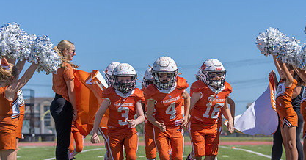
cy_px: 111
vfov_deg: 9.4
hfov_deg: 17.8
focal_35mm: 122
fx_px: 974
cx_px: 186
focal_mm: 77
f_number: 3.5
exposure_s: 1/2500
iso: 125
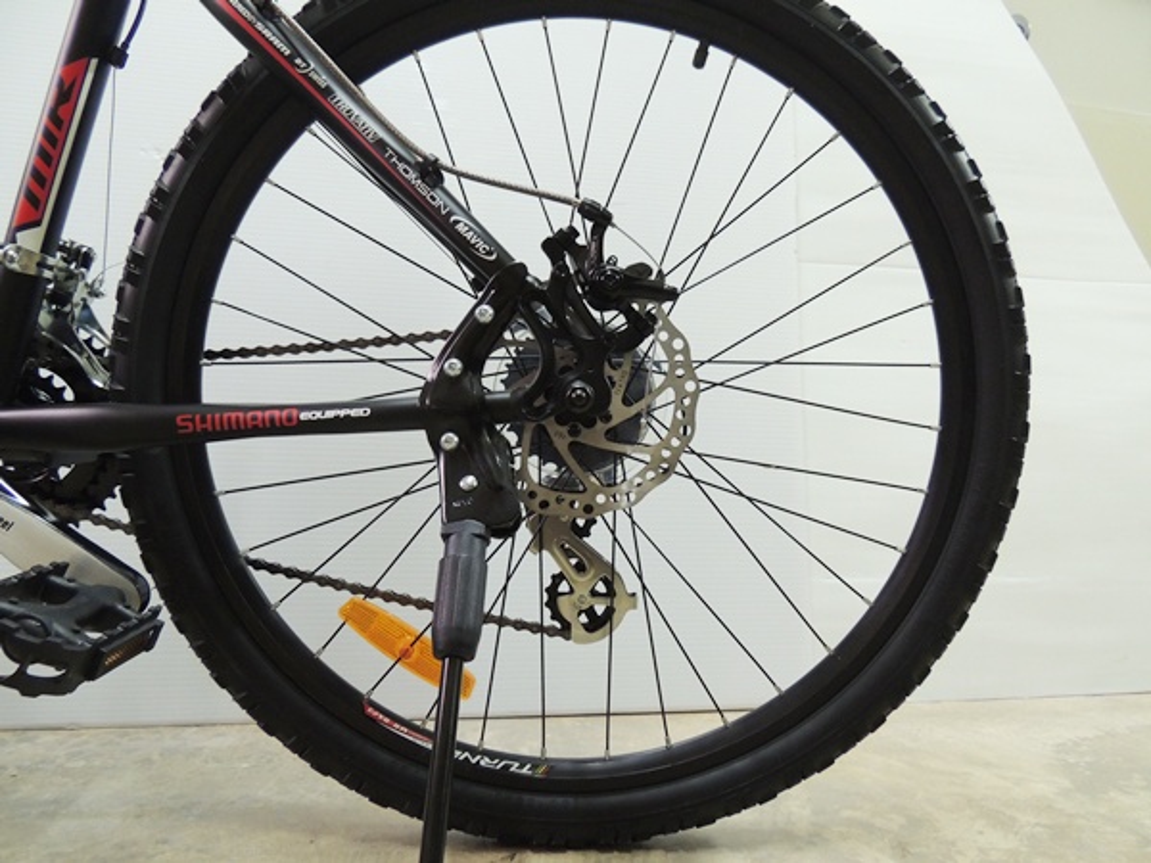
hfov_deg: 71.6
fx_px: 798
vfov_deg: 56.8
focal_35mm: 24
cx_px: 576
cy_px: 432
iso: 400
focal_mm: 4.3
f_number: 3
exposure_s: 1/13
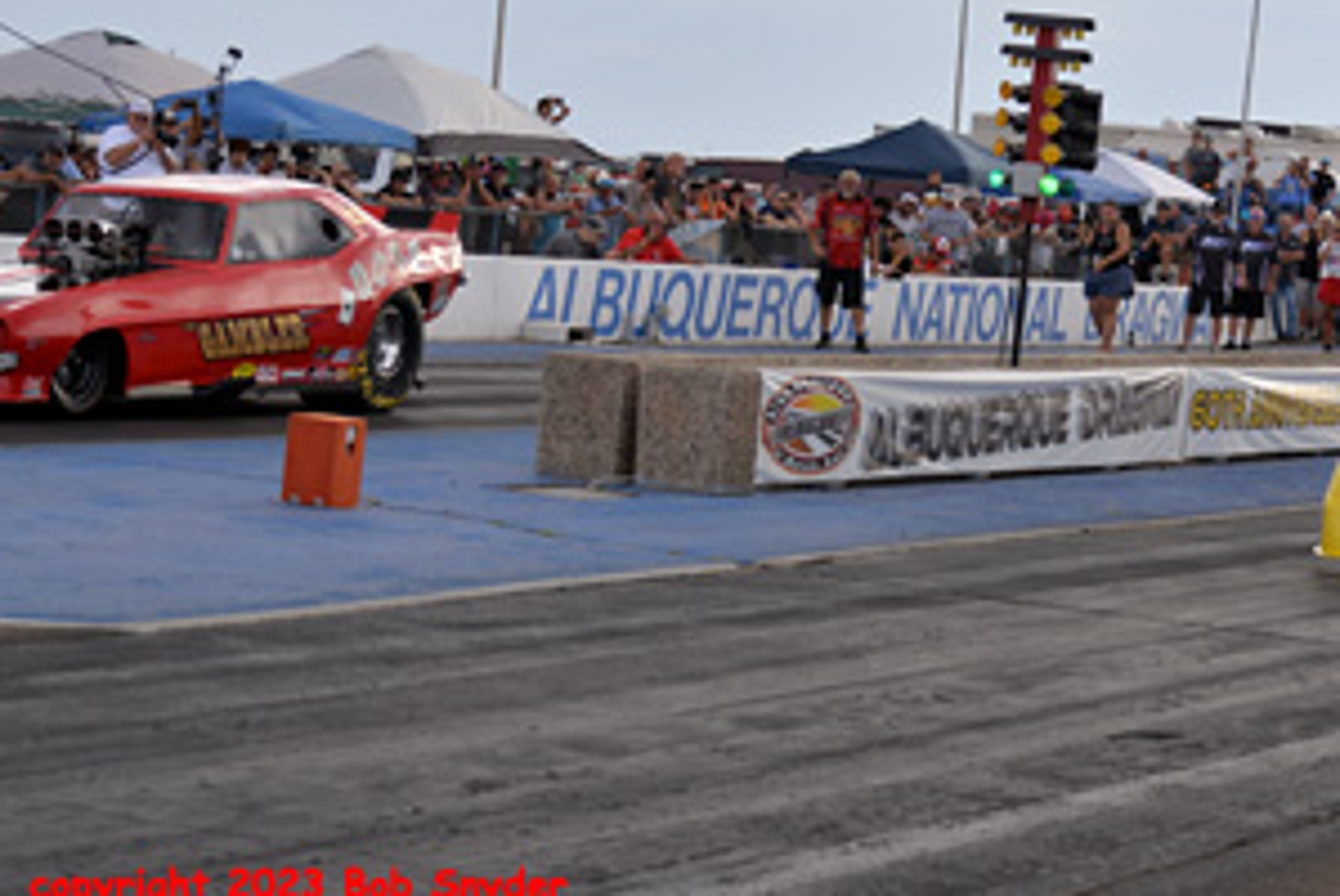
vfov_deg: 11.7
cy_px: 367
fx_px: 4359
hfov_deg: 17.4
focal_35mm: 117
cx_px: 919
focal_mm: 70
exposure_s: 1/1250
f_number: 5
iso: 400
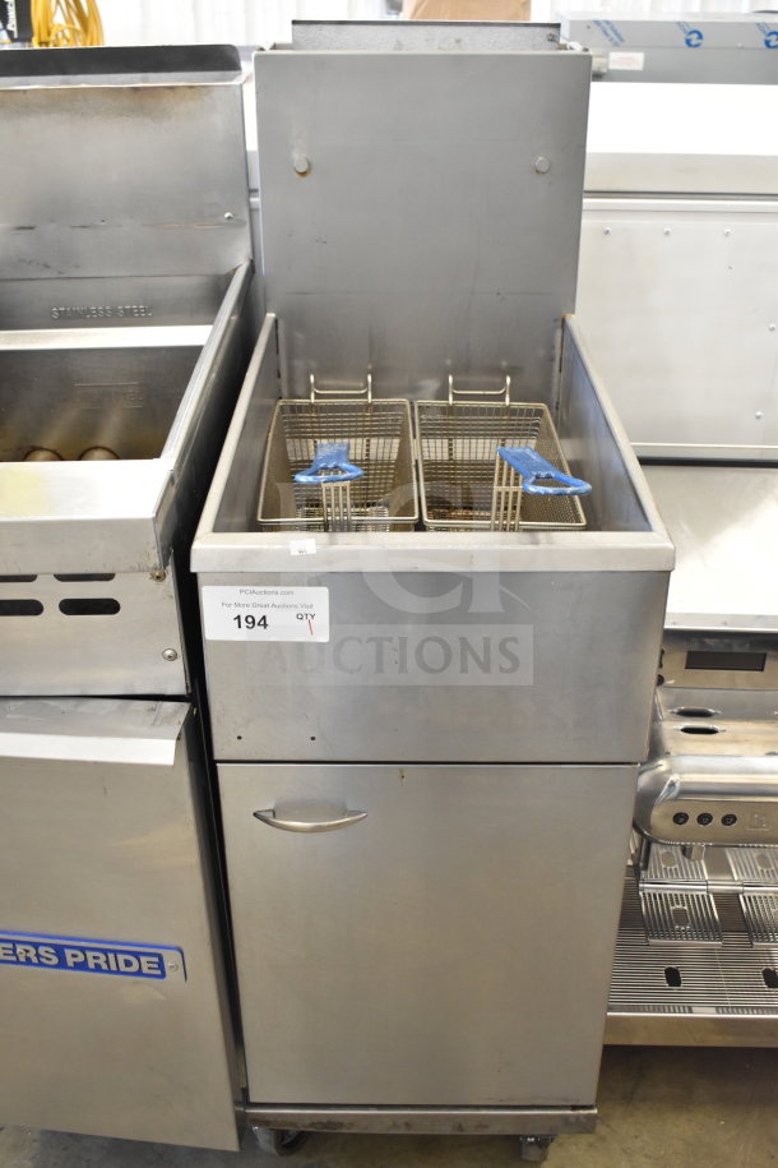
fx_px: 1216
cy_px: 584
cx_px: 389
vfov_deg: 51.3
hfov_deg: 35.5
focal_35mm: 38
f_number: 4
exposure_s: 1/40
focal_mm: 25
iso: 1100
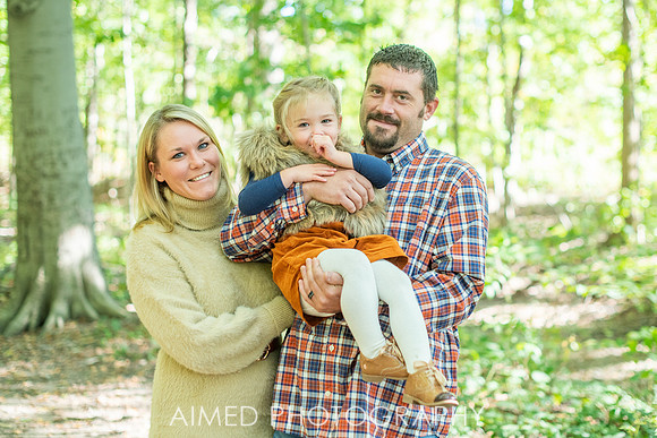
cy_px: 203
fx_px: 1083
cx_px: 356
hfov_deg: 33.7
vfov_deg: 22.9
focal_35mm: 59
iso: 500
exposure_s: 1/400
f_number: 2.2
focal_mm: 50
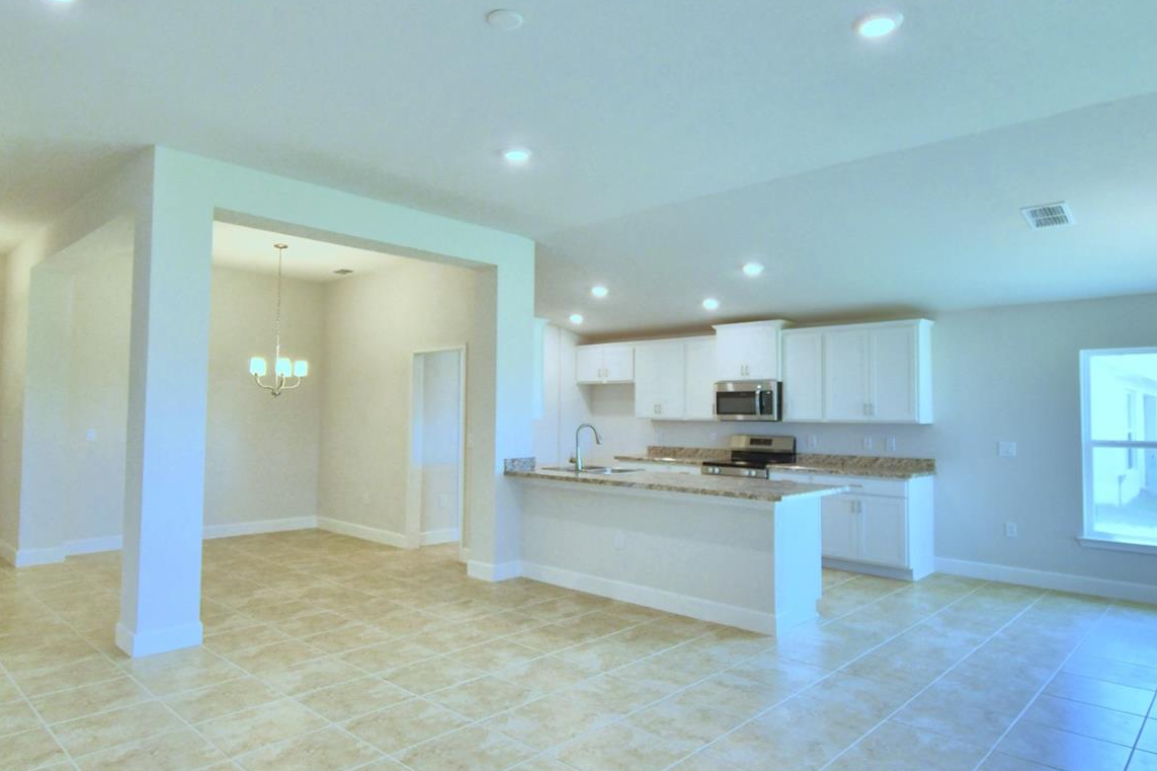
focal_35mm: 21
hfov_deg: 81.2
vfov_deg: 59.4
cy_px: 382
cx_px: 604
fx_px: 675
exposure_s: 1/125
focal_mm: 10
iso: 360
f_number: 4.5
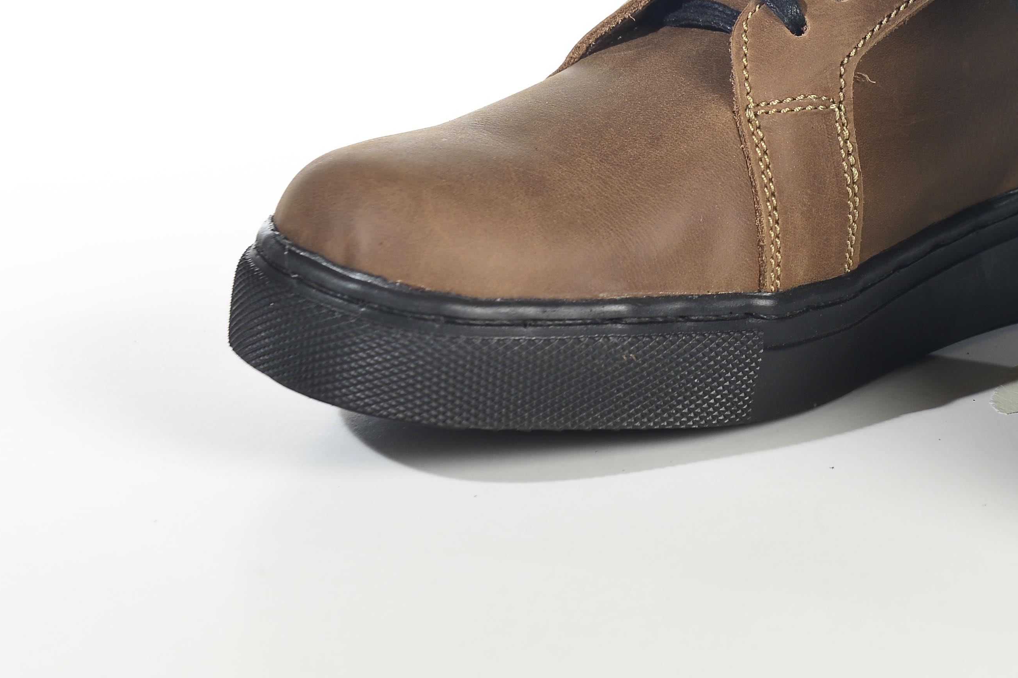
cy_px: -16
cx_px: 916
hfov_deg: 12.7
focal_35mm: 161
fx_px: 4552
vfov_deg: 8.5
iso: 250
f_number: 8
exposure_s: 1/60
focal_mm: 70
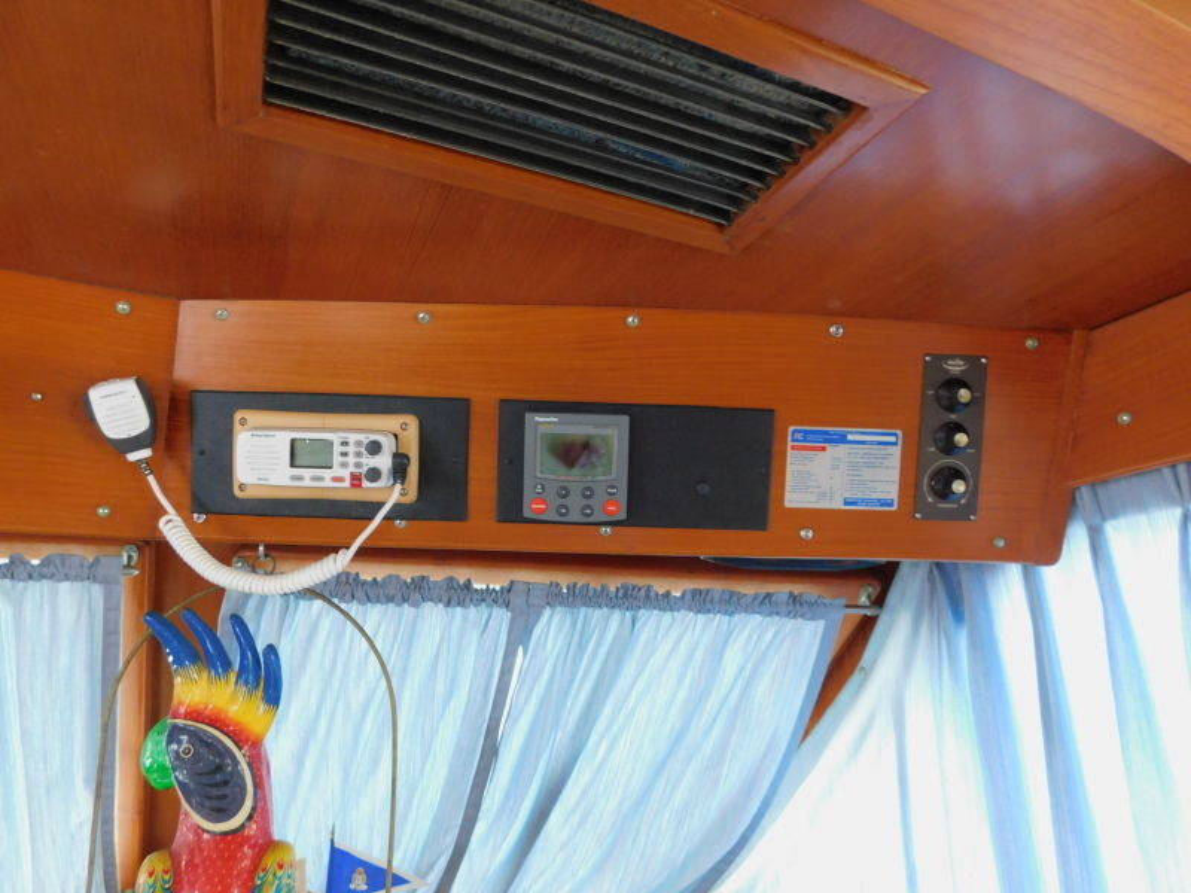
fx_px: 791
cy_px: 446
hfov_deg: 73.9
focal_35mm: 23
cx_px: 596
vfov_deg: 58.9
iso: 400
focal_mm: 4
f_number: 3
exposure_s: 1/10
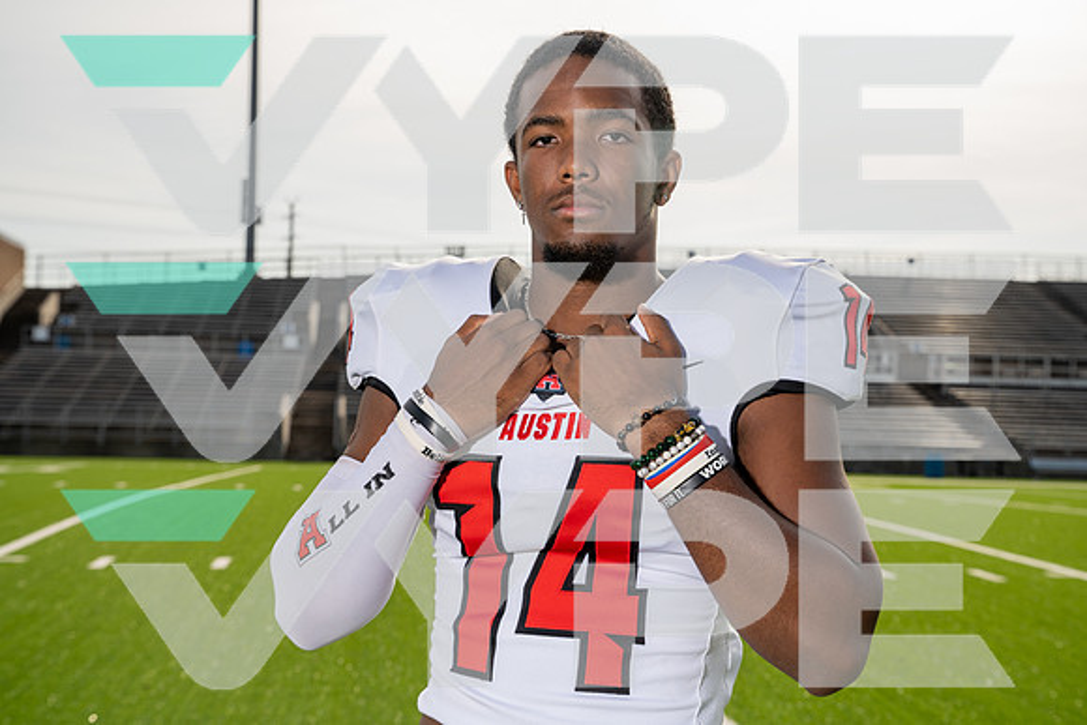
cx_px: 544
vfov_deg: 26.0
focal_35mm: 52
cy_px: 362
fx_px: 1570
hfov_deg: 38.2
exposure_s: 1/250
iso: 100
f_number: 6.3
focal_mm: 52
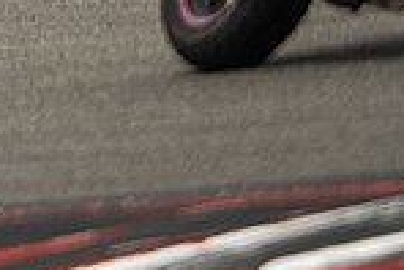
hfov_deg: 1.3
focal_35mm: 1642
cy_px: -217
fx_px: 18445
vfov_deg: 0.8
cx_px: -360
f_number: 2.8
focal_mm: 280
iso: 500
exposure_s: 1/2000
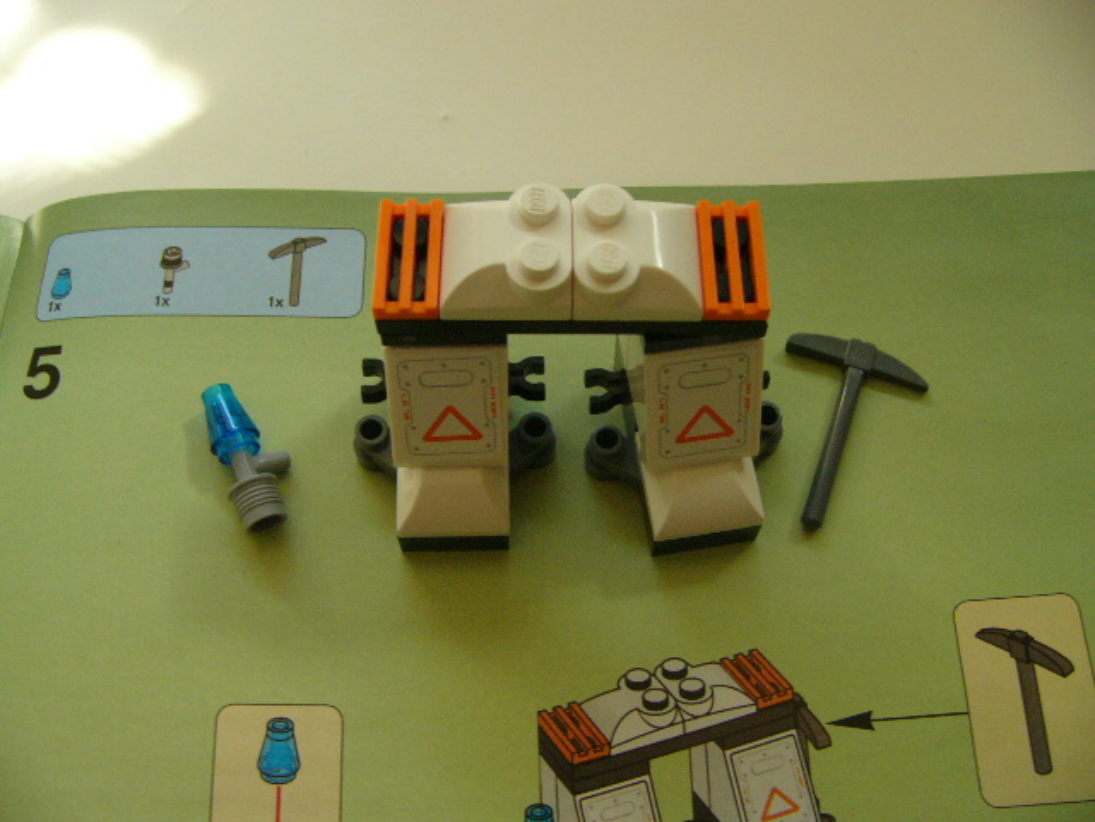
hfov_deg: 51.4
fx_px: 1139
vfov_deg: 39.7
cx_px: 548
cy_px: 411
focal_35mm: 36
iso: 200
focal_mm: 6
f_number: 2.8
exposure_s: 1/30
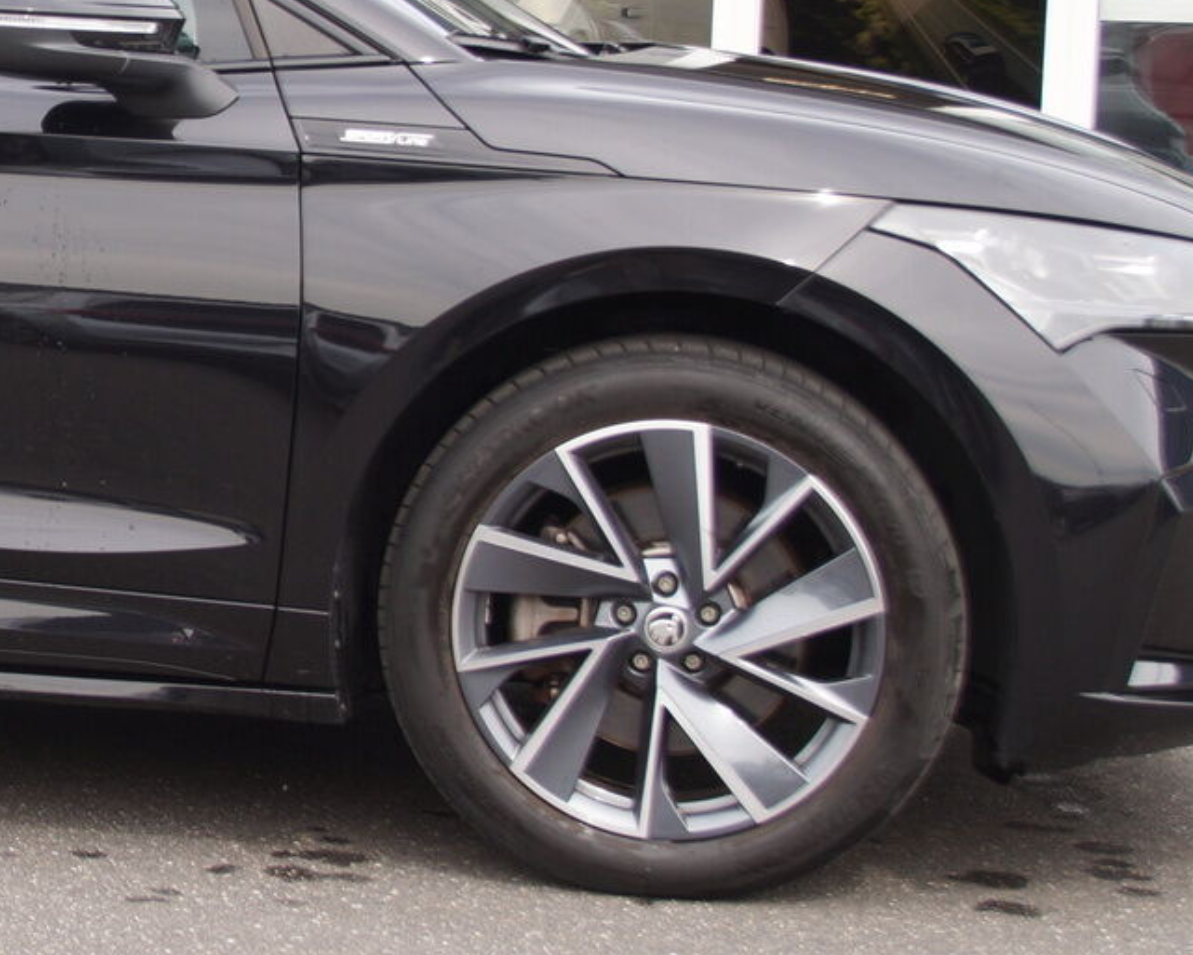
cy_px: 268
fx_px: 4167
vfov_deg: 13.0
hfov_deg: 15.7
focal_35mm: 118
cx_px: -216
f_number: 5.6
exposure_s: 1/125
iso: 100
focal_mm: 28
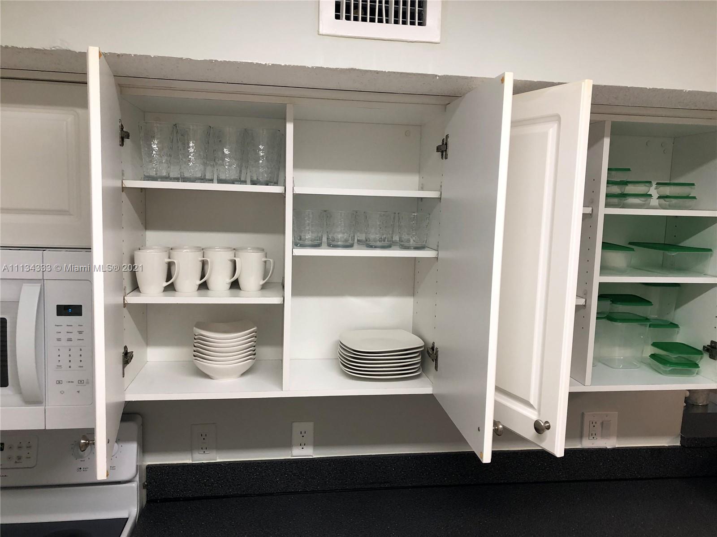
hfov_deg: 63.4
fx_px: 580
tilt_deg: -6.6
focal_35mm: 28
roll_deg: -0.8
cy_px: 268
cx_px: 358
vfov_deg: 49.7
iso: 40
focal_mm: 3.99
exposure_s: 1/24
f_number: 1.8
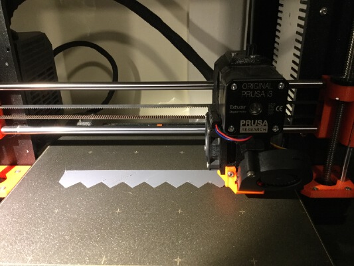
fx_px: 317
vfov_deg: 45.5
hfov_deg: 58.3
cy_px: 133
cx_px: 177
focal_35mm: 31
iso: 200
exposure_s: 1/20
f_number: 2.4
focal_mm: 3.3
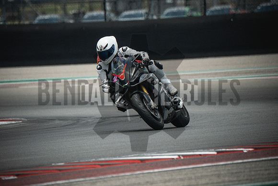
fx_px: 4634
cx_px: 139
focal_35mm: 600
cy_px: 93
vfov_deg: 2.3
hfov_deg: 3.4
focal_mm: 400
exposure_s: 1/1600
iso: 1250
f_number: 5.6
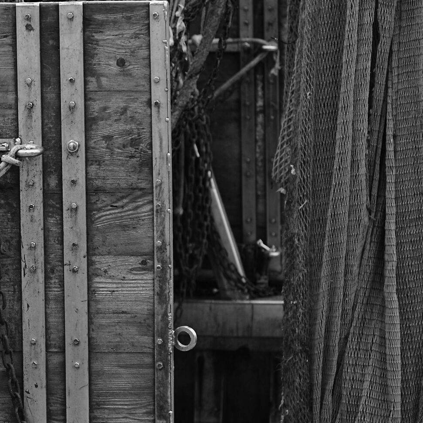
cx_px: 39
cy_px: 215
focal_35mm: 157
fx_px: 2171
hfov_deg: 11.1
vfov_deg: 11.1
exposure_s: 1/250
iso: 250
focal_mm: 75
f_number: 2.8
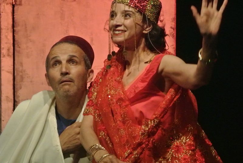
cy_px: 82
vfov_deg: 5.7
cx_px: 122
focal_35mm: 242
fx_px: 1635
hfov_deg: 8.5
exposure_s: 1/100
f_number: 16
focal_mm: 89.9
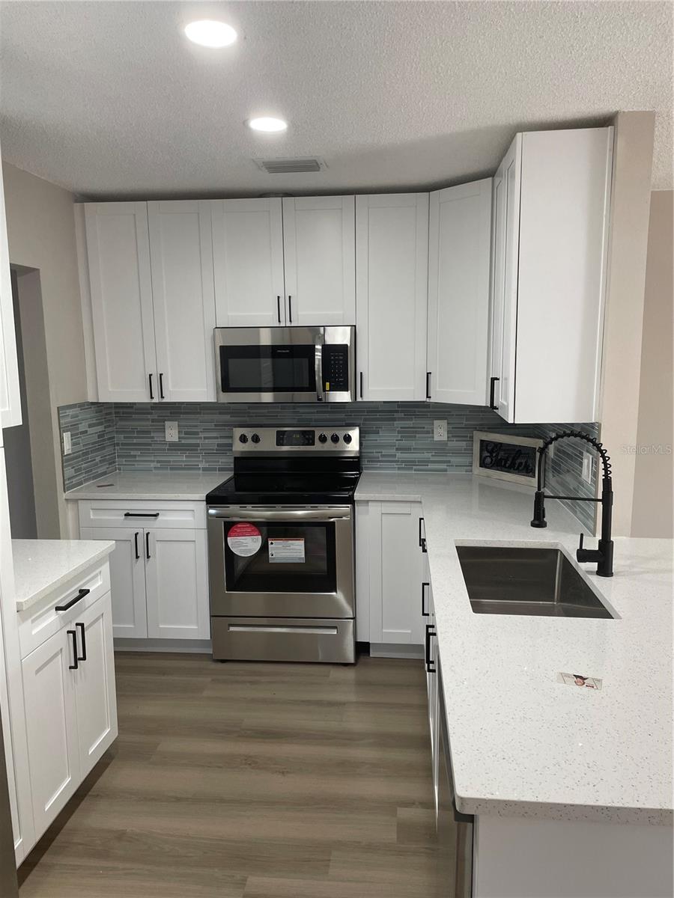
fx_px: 675
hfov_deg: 53.1
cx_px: 337
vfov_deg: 67.3
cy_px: 449
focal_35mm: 26
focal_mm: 4.2
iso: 125
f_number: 1.6
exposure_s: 1/120
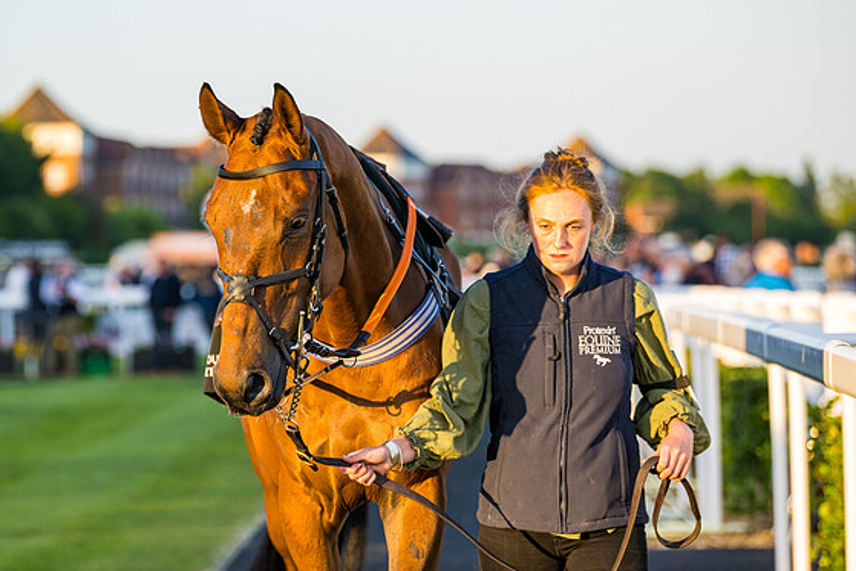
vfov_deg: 8.4
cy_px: 322
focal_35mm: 164
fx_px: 3900
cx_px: 341
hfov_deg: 12.5
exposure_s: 1/640
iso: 400
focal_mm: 135
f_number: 4
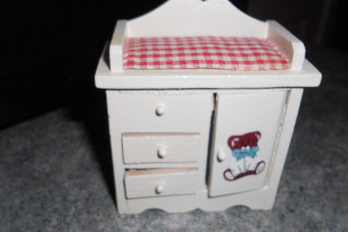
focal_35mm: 34
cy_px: 122
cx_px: 175
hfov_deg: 55.8
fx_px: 329
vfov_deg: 38.9
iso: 80
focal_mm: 5.8
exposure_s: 1/25
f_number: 8.8
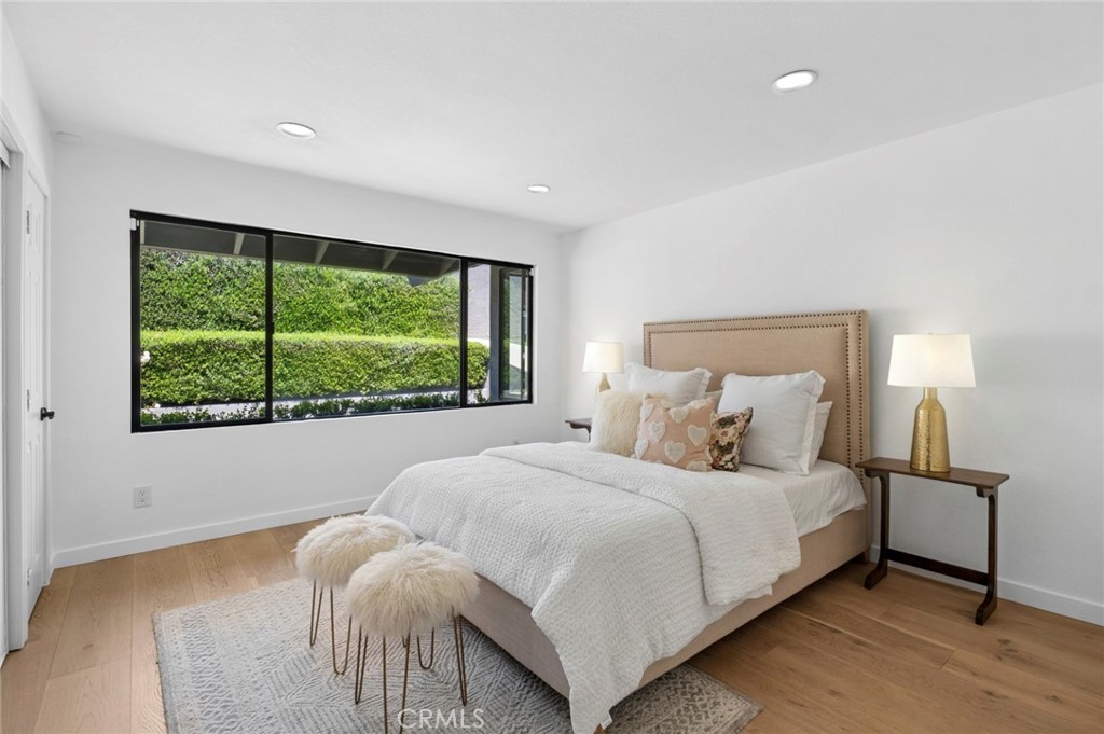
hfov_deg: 96.8
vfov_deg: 73.7
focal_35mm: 16
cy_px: 367
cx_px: 552
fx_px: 490
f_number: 8
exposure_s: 1/6
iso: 200
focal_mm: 16
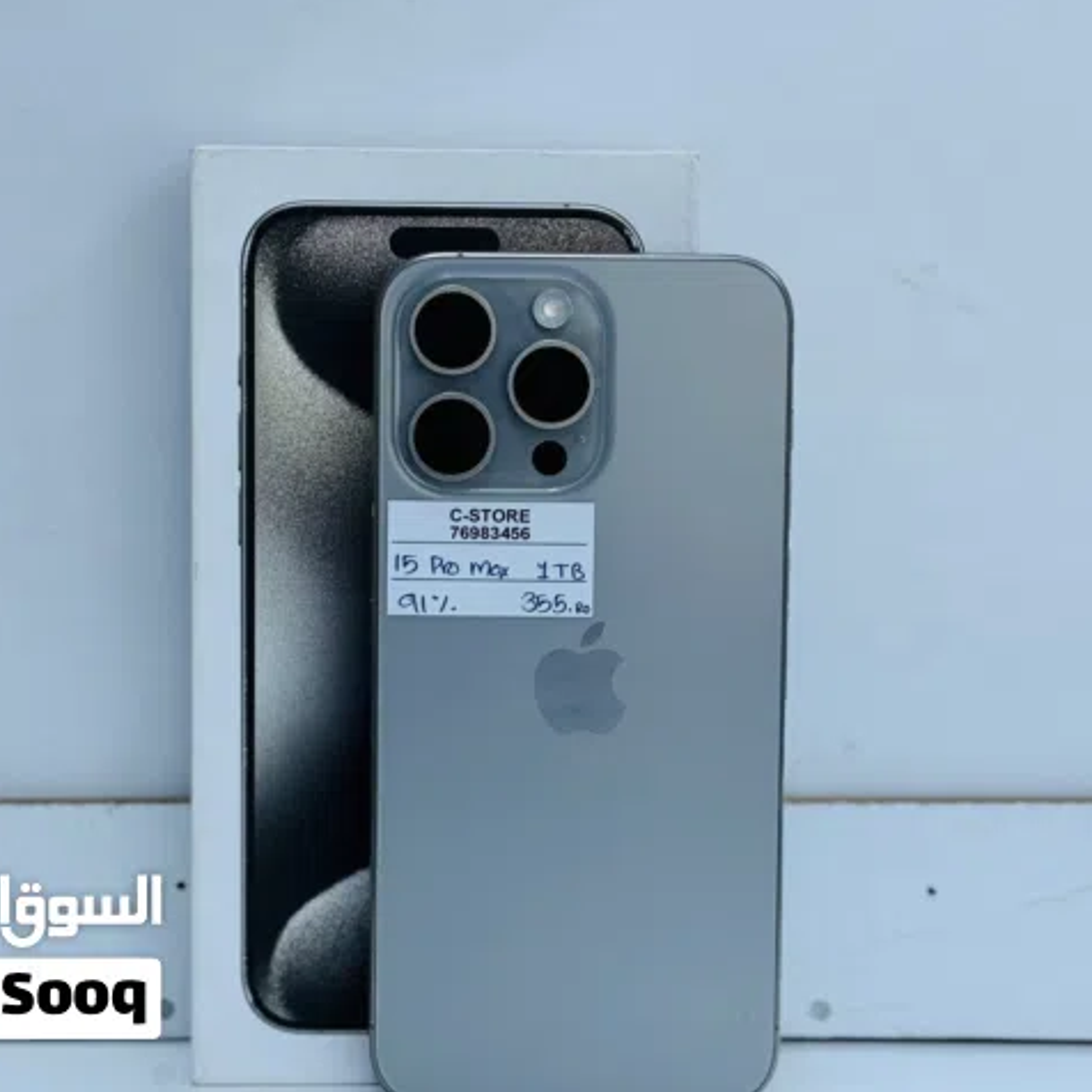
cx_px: 507
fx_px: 2034
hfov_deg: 30.0
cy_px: 544
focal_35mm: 57
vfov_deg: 30.0
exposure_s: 1/723
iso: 64
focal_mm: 6.76
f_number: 1.78
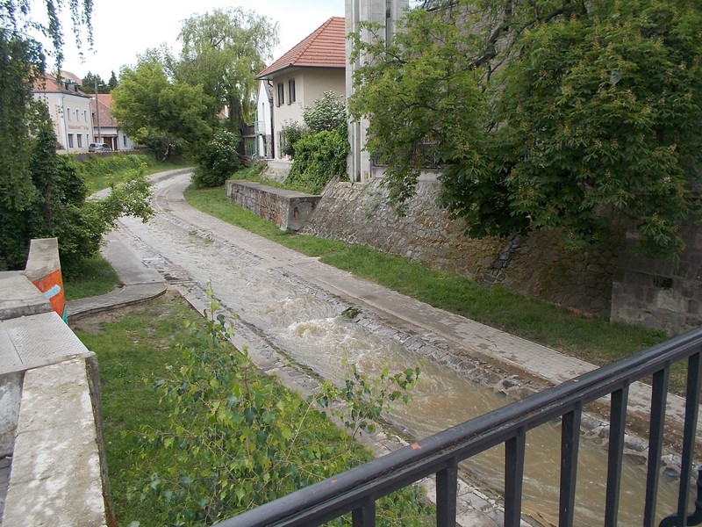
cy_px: 264
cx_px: 351
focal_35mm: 29
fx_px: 588
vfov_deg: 48.2
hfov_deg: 61.7
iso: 80
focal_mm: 4.1
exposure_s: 1/200
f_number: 3.3
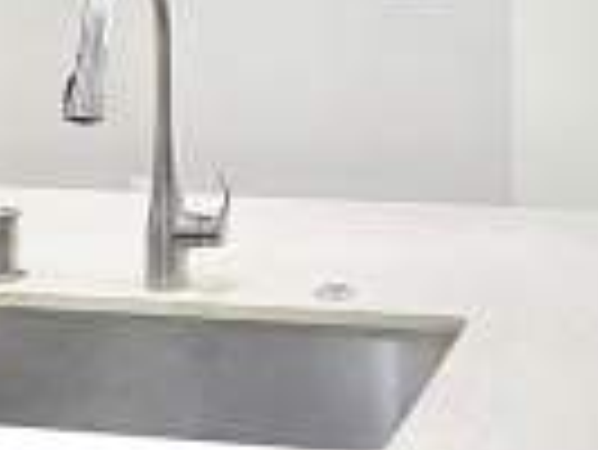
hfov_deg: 23.0
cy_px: -72
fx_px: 1452
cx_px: 454
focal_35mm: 84
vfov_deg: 16.9
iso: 200
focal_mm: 2.22
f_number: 2.2
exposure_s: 1/120
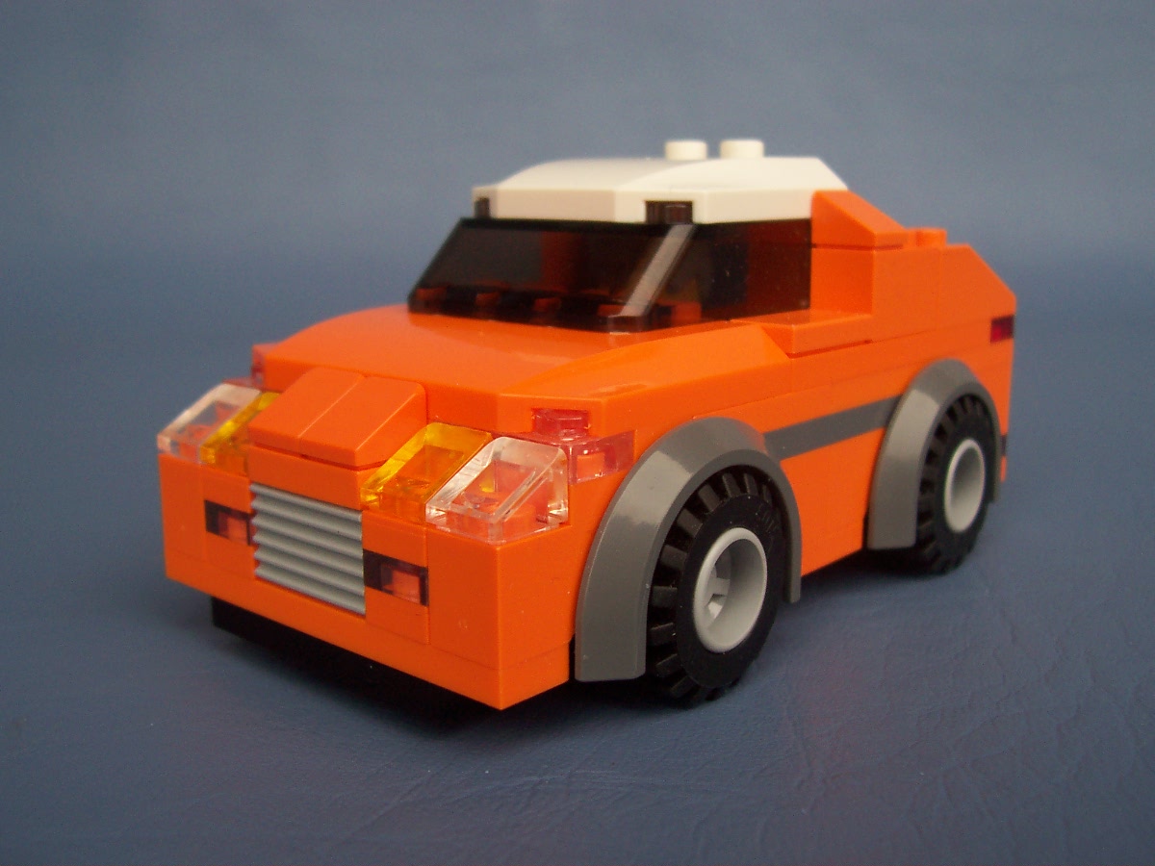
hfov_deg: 50.1
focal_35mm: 37
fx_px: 1235
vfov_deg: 38.7
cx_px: 578
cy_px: 433
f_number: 2.8
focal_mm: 5.6
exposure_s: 1/250
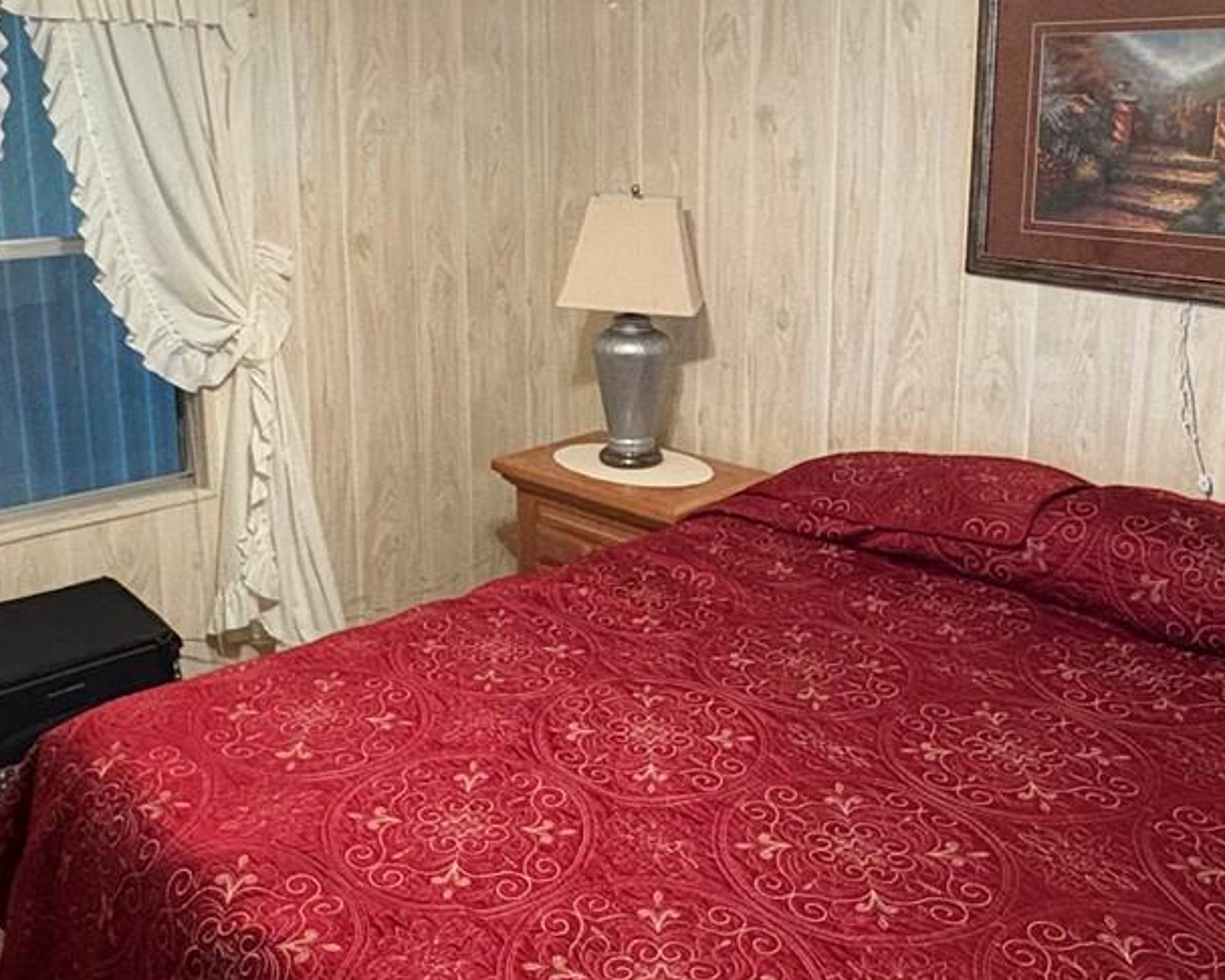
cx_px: 569
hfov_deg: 50.2
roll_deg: +0.6
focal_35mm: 36
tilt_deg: -12.4
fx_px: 1306
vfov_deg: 40.8
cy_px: 355
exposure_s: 1/60
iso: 640
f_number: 2.2
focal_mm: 2.22
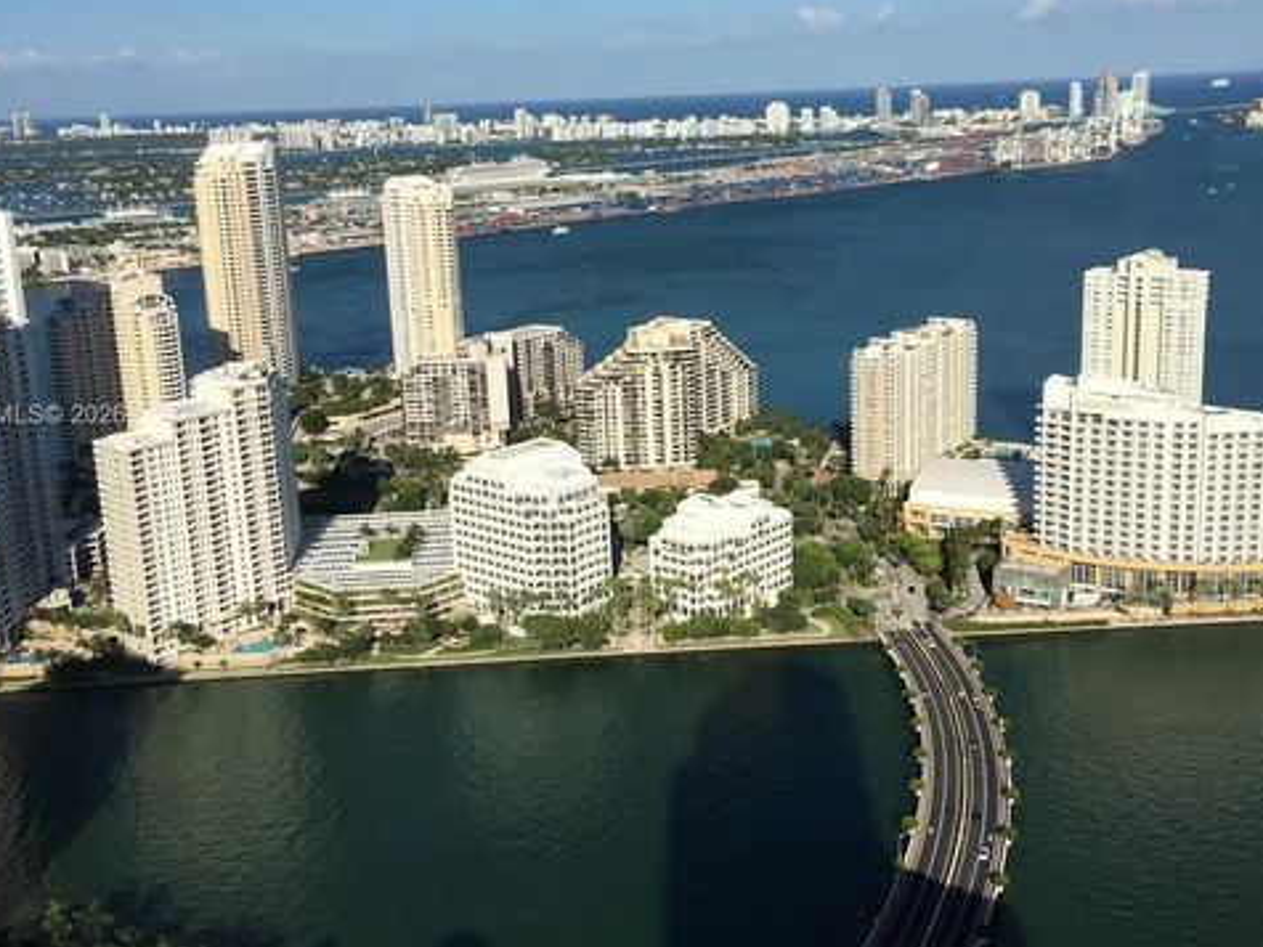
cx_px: 645
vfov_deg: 36.8
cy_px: 416
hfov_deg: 47.9
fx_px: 1423
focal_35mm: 39
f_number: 2.2
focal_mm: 4.15
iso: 25
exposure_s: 1/2653
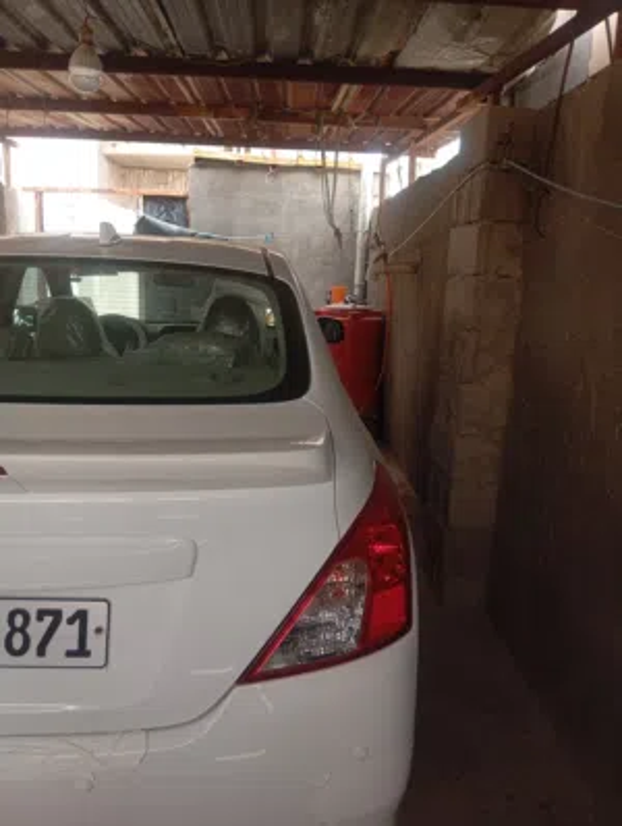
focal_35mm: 28
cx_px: 311
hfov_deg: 49.9
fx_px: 669
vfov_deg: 63.4
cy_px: 413
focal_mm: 4.22
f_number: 1.8
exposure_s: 1/100
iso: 213
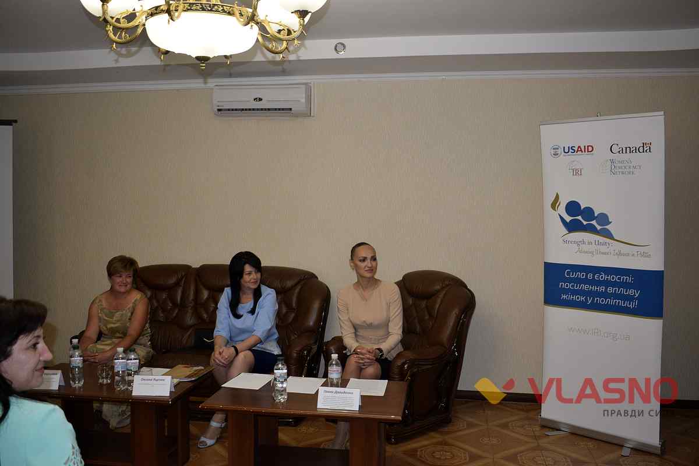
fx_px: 641
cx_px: 350
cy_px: 233
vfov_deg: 40.0
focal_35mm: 33
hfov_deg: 57.2
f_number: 5
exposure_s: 1/100
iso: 800
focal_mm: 22
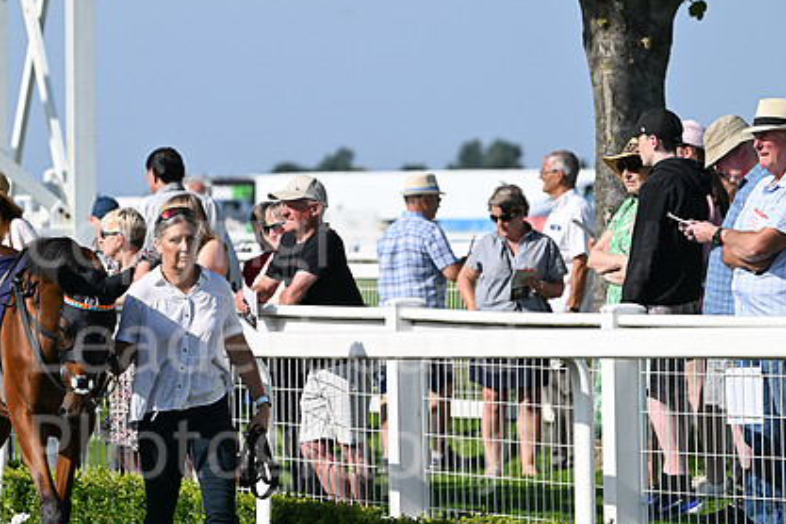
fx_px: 6069
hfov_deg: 7.4
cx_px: 275
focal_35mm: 278
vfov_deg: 4.9
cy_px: 359
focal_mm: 200
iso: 400
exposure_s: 1/2500
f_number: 5.6
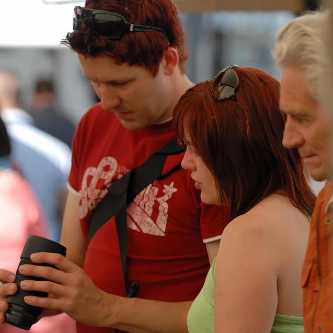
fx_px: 2645
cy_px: 179
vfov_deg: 7.2
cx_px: 112
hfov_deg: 7.2
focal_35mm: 243
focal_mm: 116
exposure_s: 1/2500
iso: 400
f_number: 2.8
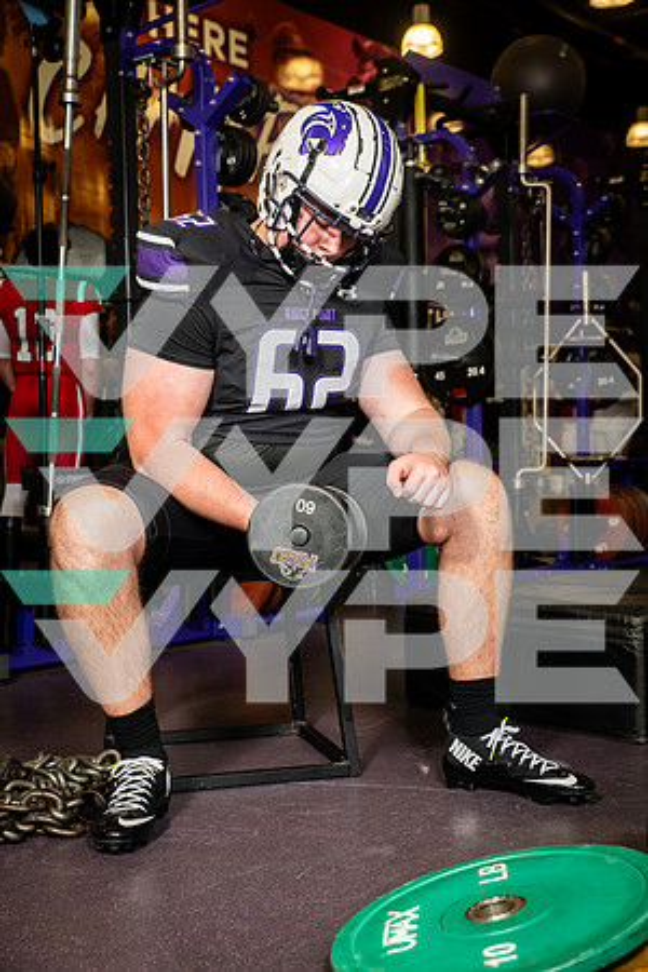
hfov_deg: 28.1
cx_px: 324
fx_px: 1296
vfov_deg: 41.1
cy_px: 486
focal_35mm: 48
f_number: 5.6
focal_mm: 48
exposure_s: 1/250
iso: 500
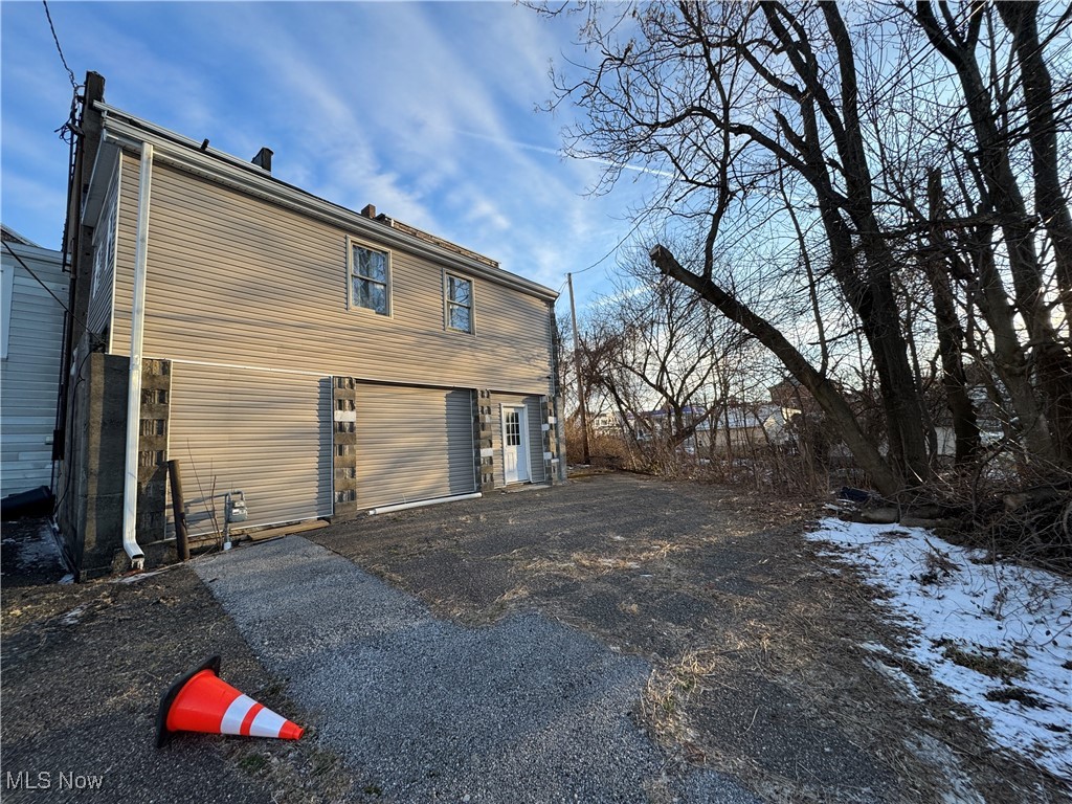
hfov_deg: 102.1
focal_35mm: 14
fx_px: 434
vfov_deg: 85.7
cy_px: 402
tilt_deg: +5.8
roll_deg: +3.3
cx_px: 536
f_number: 2.2
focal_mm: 2.22
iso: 40
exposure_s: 1/482
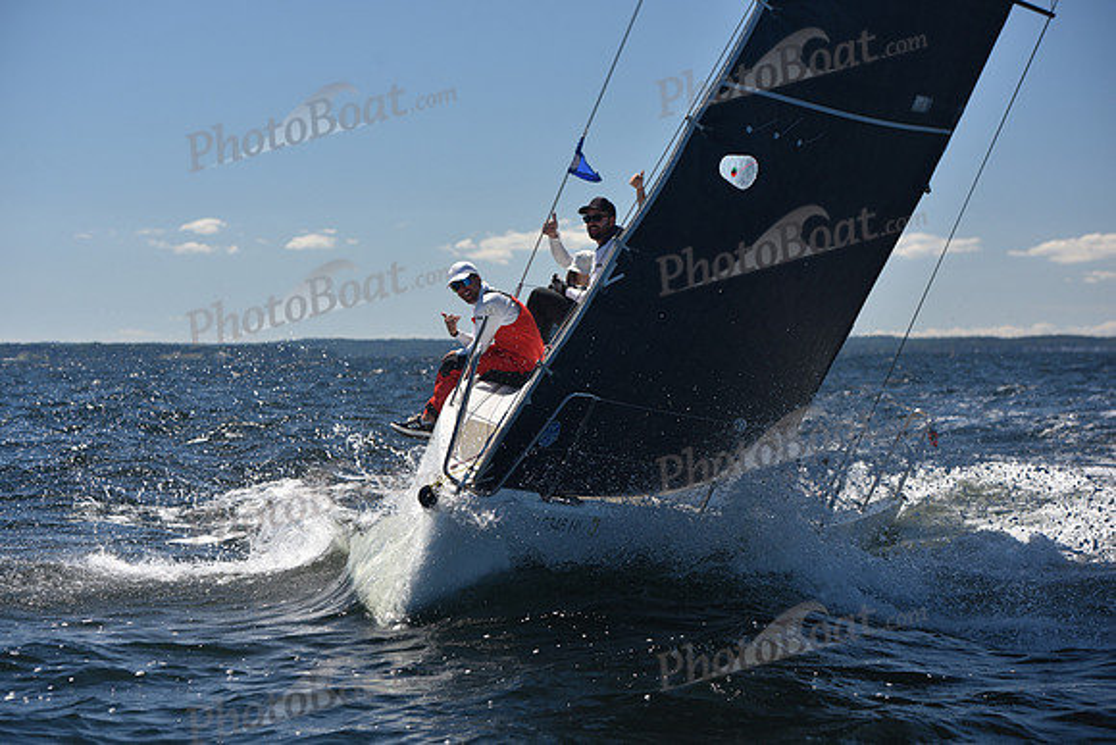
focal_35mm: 98
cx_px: 558
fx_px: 3039
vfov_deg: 14.0
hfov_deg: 20.8
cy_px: 372
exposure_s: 1/1000
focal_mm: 98
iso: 200
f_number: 5
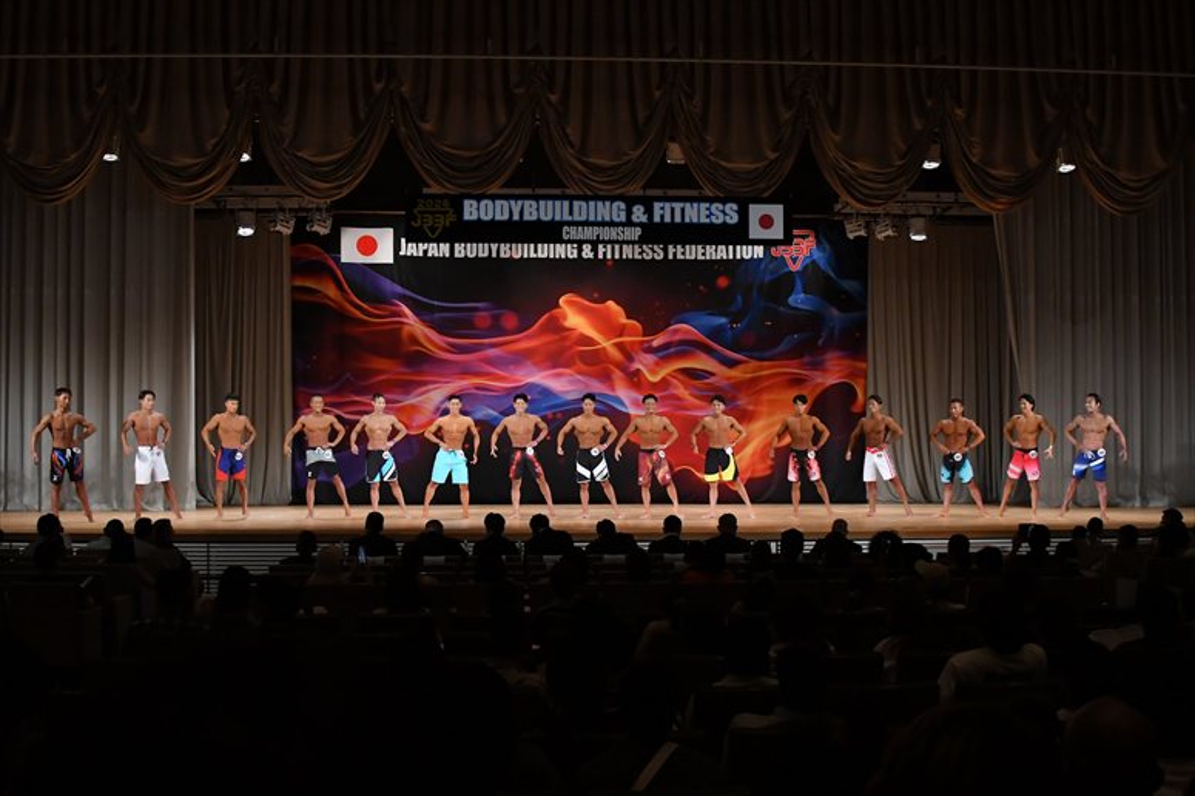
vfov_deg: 31.9
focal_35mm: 42
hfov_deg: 46.4
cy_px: 398
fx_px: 1394
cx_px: 598
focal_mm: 28
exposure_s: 1/400
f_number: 5.6
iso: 3200
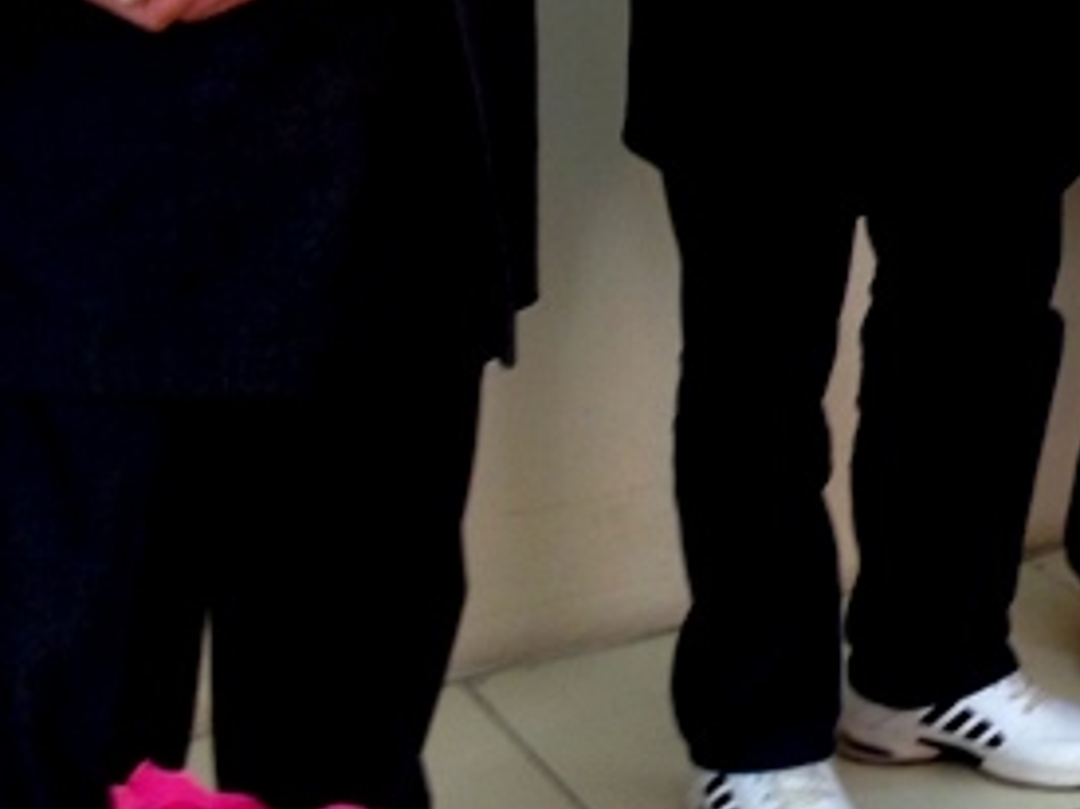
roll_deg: +0.3
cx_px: 1465
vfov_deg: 14.7
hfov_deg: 18.7
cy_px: -236
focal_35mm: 96
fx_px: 2994
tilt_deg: -8.1
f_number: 2.4
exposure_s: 1/30
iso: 50
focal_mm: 4.12
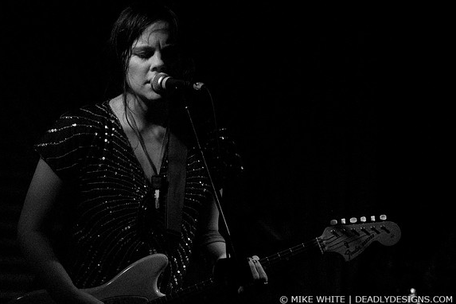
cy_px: 153
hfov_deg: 23.1
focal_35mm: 88
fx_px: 1115
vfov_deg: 15.5
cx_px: 226
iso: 1600
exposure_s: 1/125
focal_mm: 58
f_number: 3.2
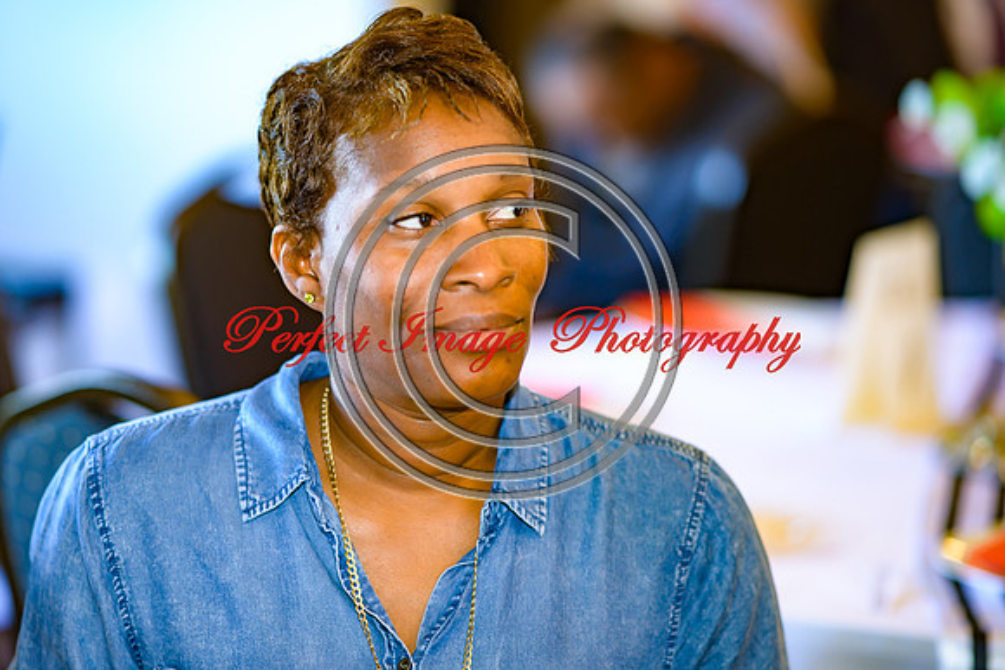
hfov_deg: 17.1
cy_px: 329
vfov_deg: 11.5
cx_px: 432
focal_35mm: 120
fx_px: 3343
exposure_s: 1/100
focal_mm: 105
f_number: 1.8
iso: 160
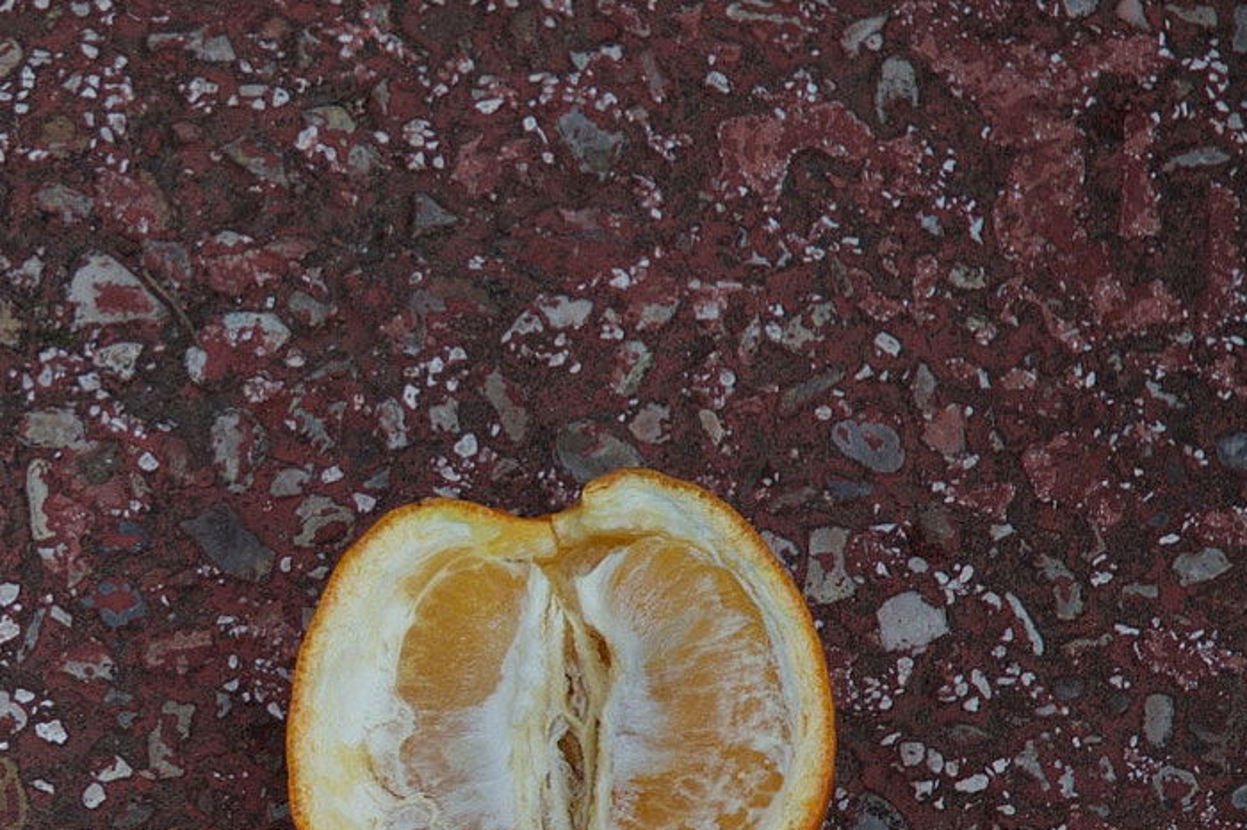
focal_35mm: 240
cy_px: 606
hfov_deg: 8.5
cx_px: -171
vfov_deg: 5.7
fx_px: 8309
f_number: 4.5
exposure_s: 1/250
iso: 200
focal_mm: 70
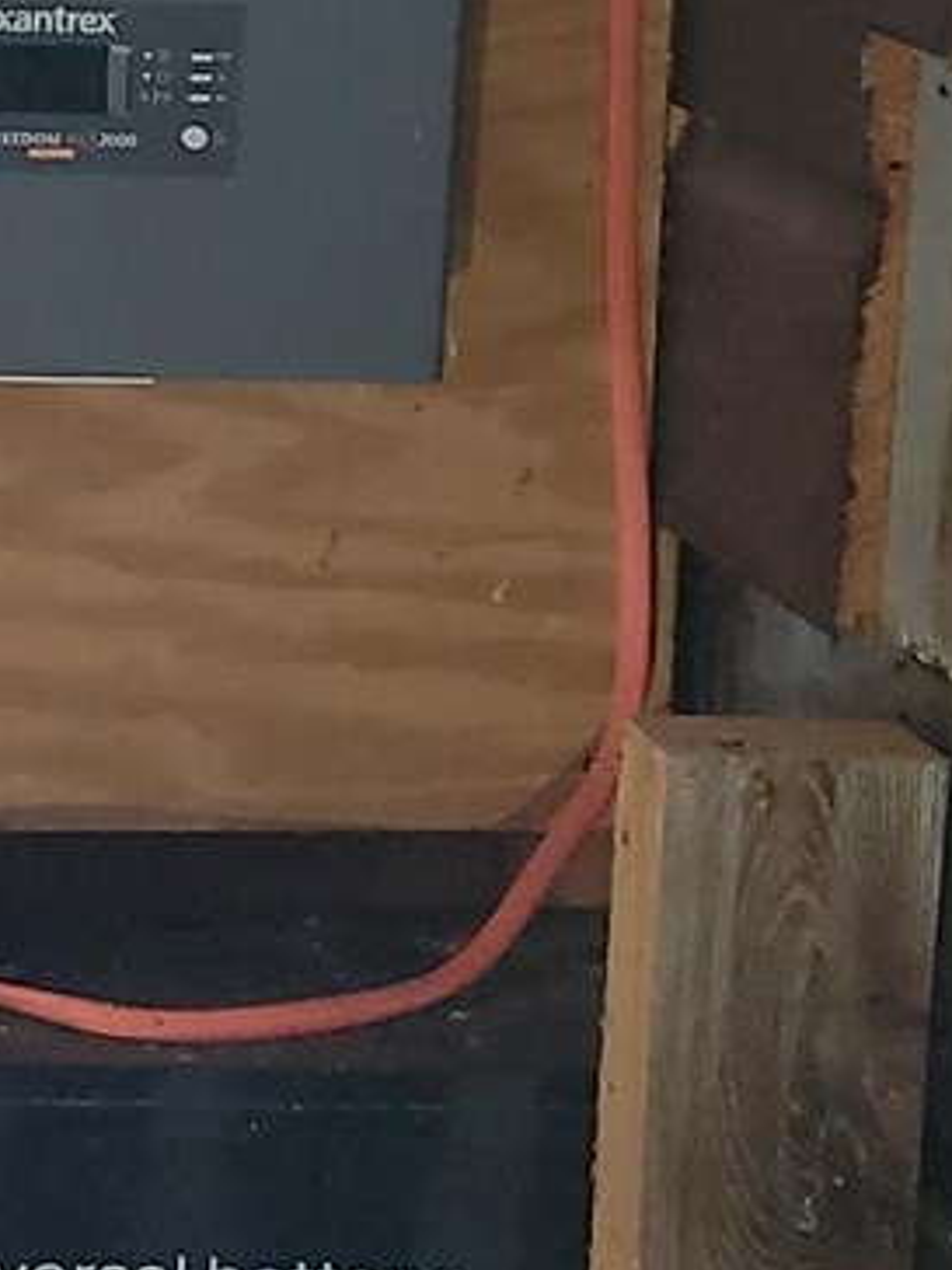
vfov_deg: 12.8
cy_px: -35
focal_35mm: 152
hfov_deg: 8.6
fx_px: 5574
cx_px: -1566
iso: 50
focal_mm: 6.7
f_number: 1.8
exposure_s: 1/60
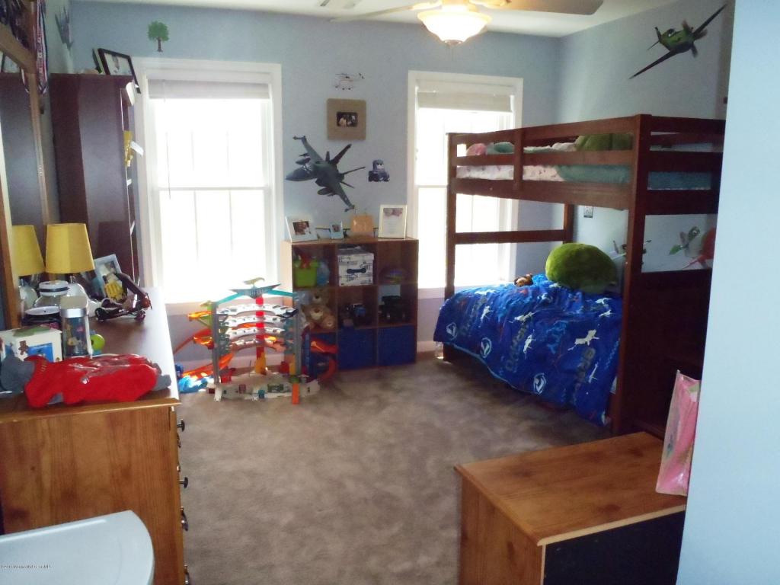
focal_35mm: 28
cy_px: 292
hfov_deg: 63.4
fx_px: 631
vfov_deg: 49.7
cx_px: 390
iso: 800
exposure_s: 1/125
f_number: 3.9
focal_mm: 5
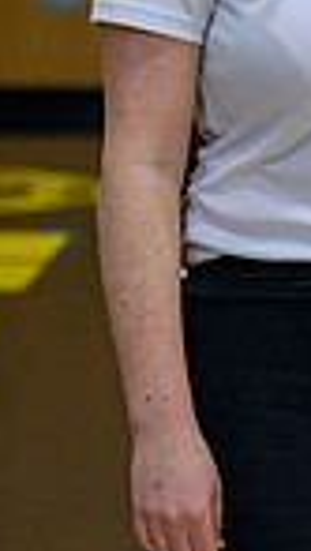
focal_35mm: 380
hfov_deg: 3.2
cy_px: 13
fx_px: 5555
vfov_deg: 5.7
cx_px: 738
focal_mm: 70
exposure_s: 1/1250
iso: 4000
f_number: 3.5
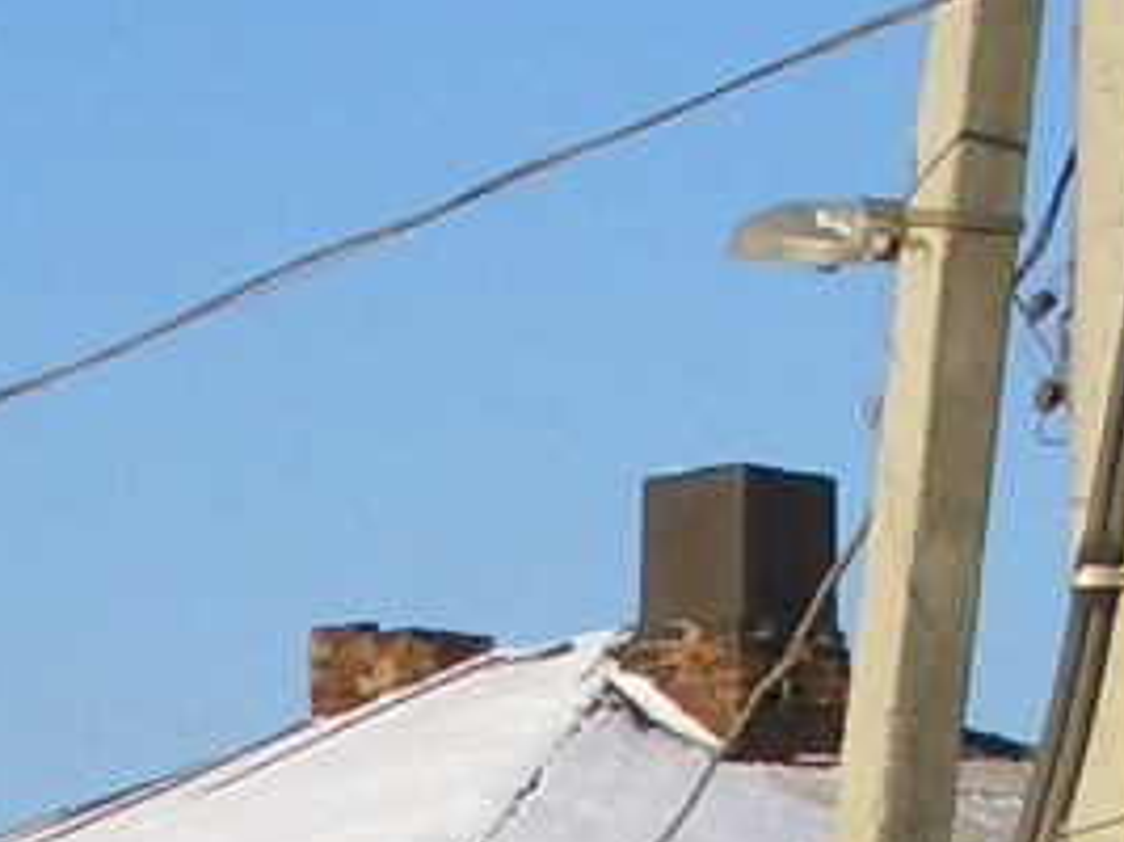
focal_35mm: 210
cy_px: 1743
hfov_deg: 9.4
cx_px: 312
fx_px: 6816
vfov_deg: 6.8
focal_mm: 5.8
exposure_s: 1/400
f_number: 4.3
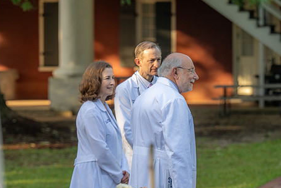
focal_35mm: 256
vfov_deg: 5.4
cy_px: 95
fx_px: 1998
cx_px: 153
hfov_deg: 8.0
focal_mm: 200
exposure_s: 1/160
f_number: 5.6
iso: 250
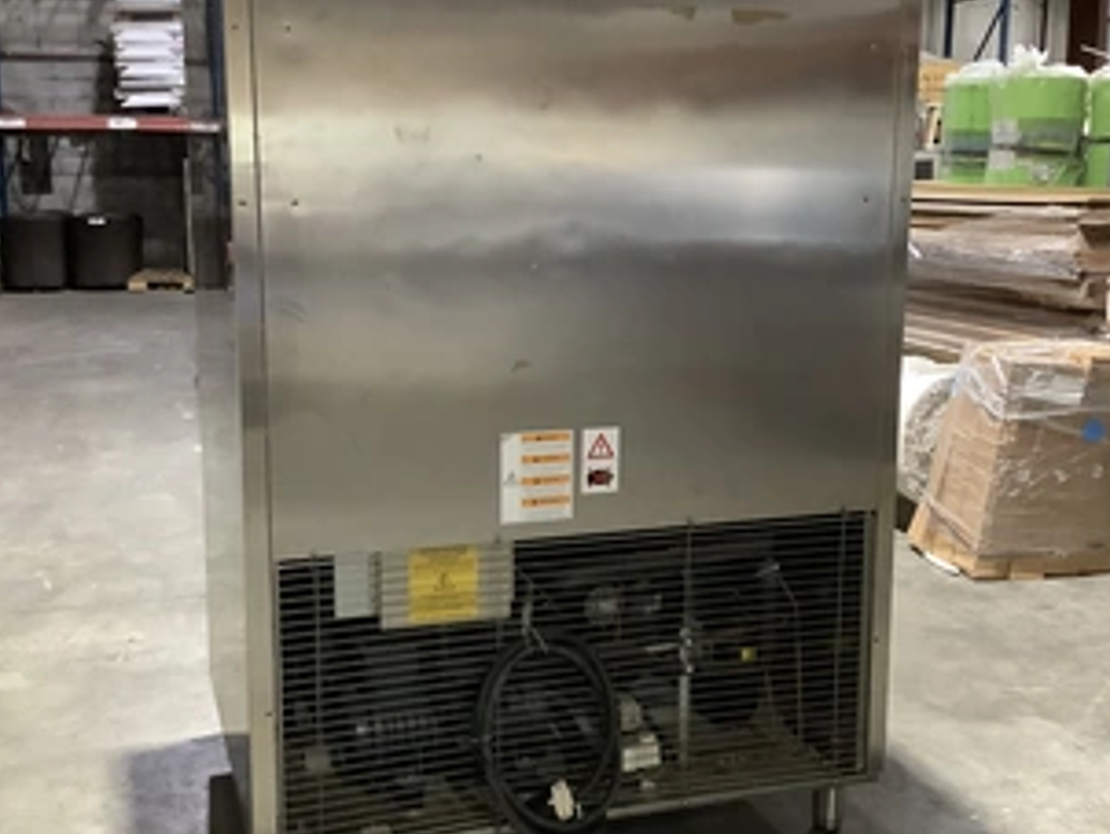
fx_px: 1316
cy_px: 404
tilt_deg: -10.5
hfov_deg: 45.7
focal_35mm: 41
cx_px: 548
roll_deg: -0.3
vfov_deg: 35.2
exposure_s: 1/40
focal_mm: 3.3
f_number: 2.4
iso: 400
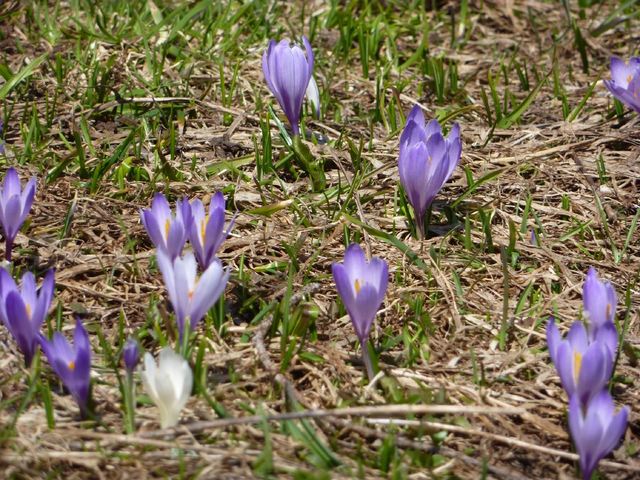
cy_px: 240
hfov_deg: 6.6
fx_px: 5547
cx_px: 320
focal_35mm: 300
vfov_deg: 5.0
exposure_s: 1/500
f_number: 5.6
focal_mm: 49.2
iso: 80
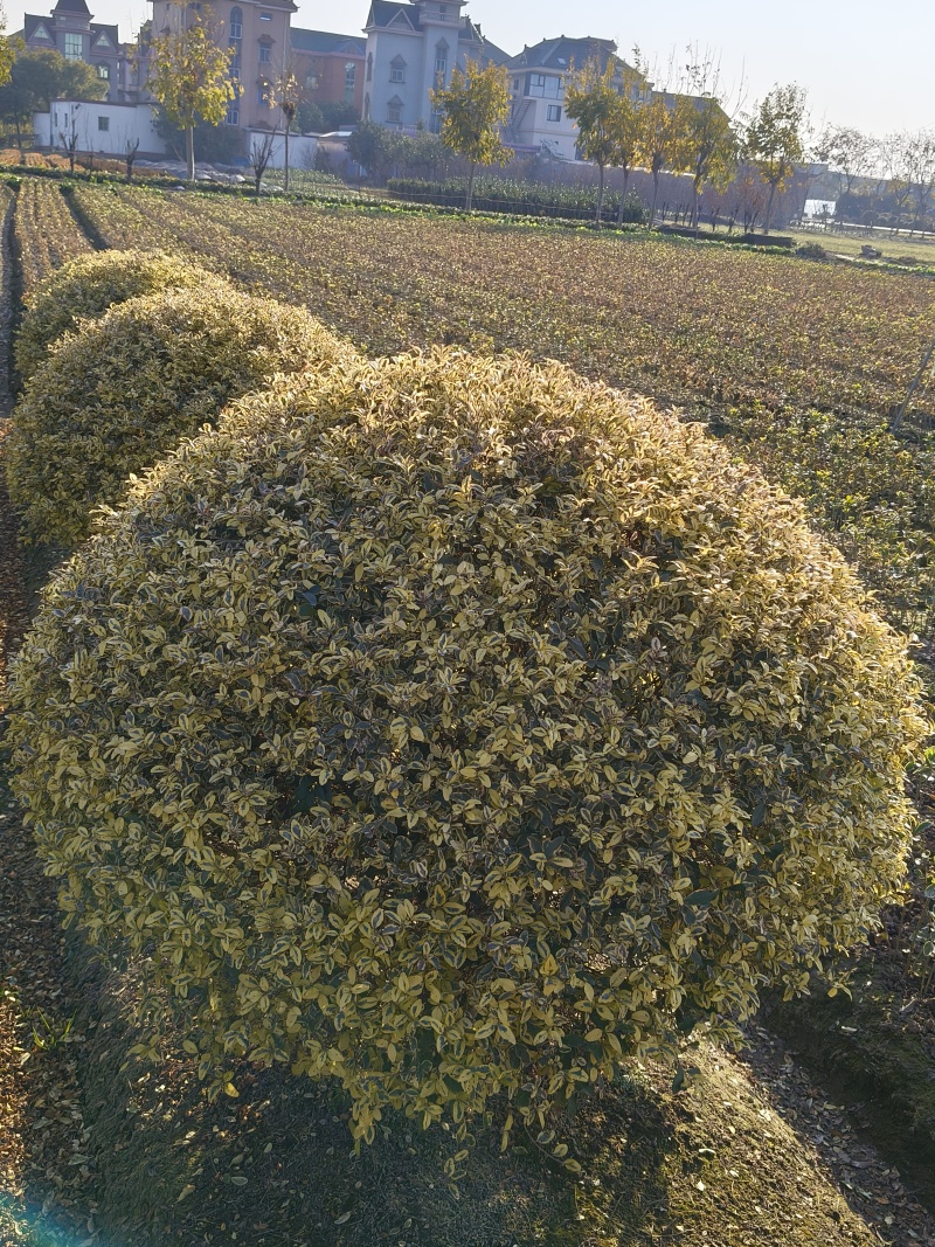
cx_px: 468
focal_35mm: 34
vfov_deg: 54.0
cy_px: 624
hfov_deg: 41.8
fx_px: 1225
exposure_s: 1/2526
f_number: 1.8
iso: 80
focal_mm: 4.84
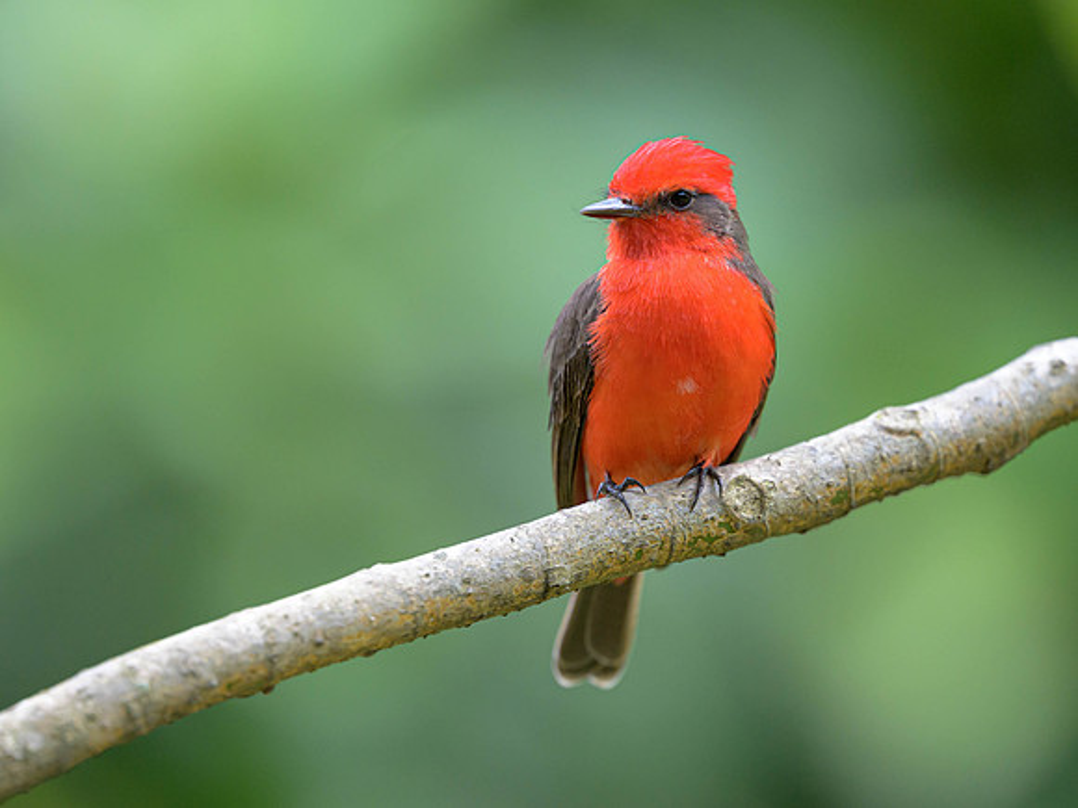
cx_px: 352
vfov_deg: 1.9
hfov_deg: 2.5
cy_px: 388
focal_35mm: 784
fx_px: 24419
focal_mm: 400
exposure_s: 1/400
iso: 900
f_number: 2.8
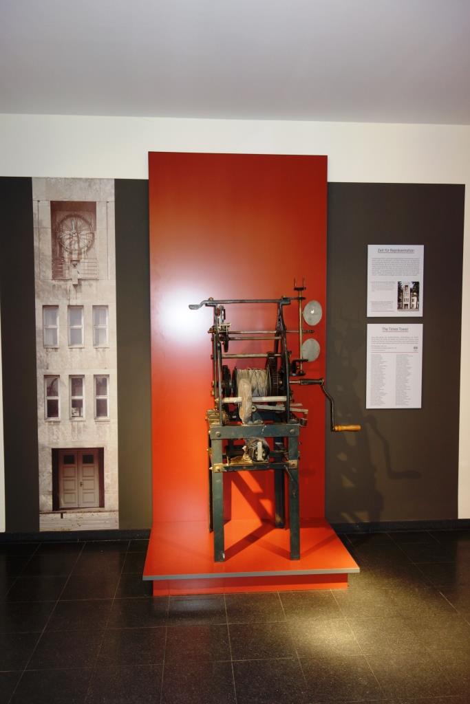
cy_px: 352
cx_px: 235
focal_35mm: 28
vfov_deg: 65.5
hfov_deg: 46.4
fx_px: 548
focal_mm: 10.4
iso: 160
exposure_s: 1/30
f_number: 1.8
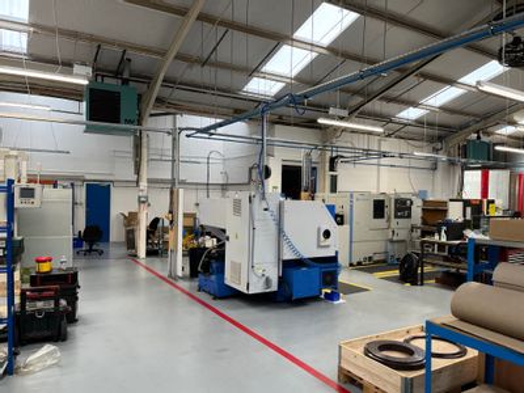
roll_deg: +0.9
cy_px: 196
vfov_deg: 53.1
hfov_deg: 67.3
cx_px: 262
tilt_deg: +1.8
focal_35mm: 26
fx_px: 394
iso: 100
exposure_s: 1/100
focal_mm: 5.1
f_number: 1.6
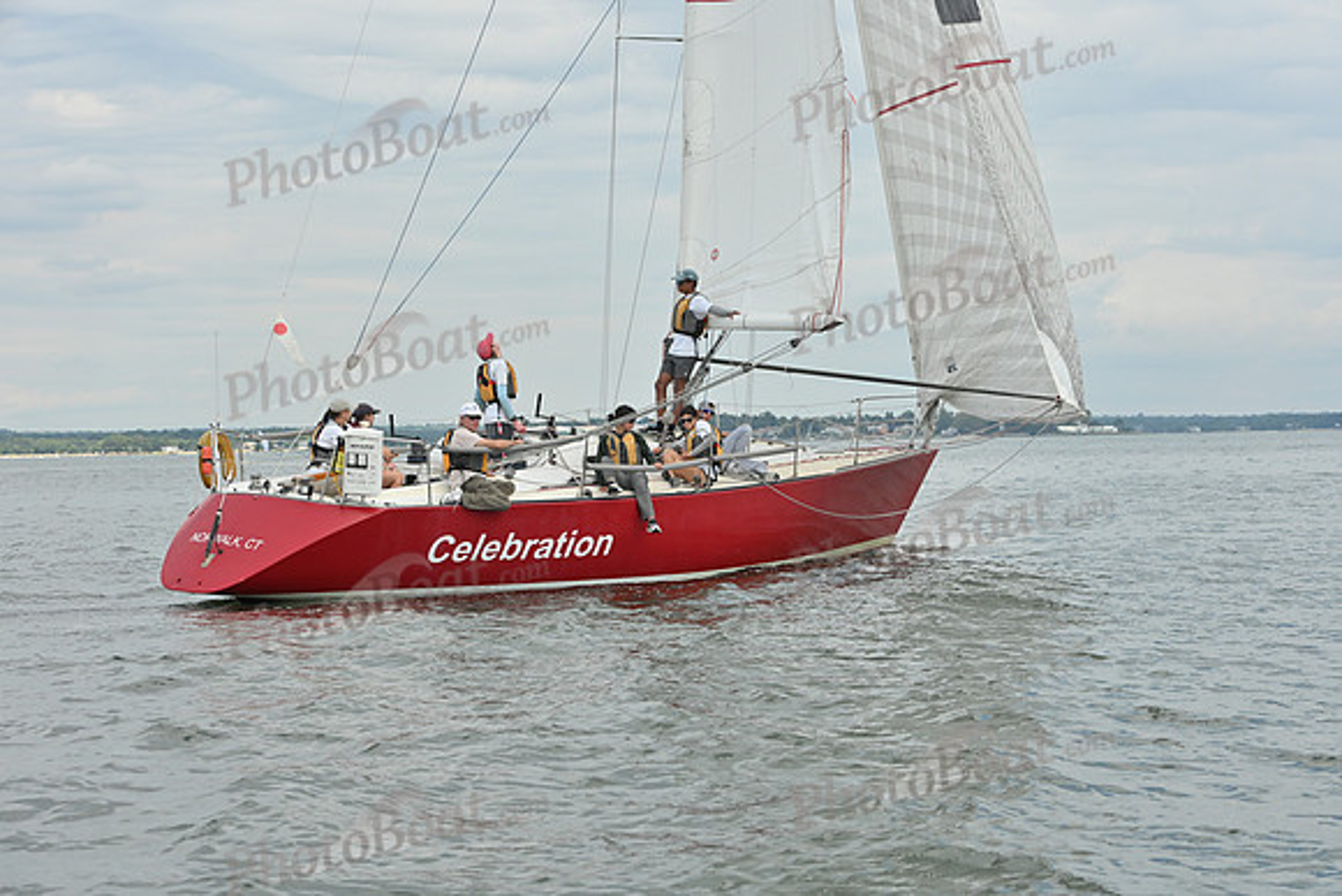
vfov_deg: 17.1
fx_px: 2983
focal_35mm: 80
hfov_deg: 25.4
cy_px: 448
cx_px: 671
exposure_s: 1/1250
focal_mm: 80
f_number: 7.1
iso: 320
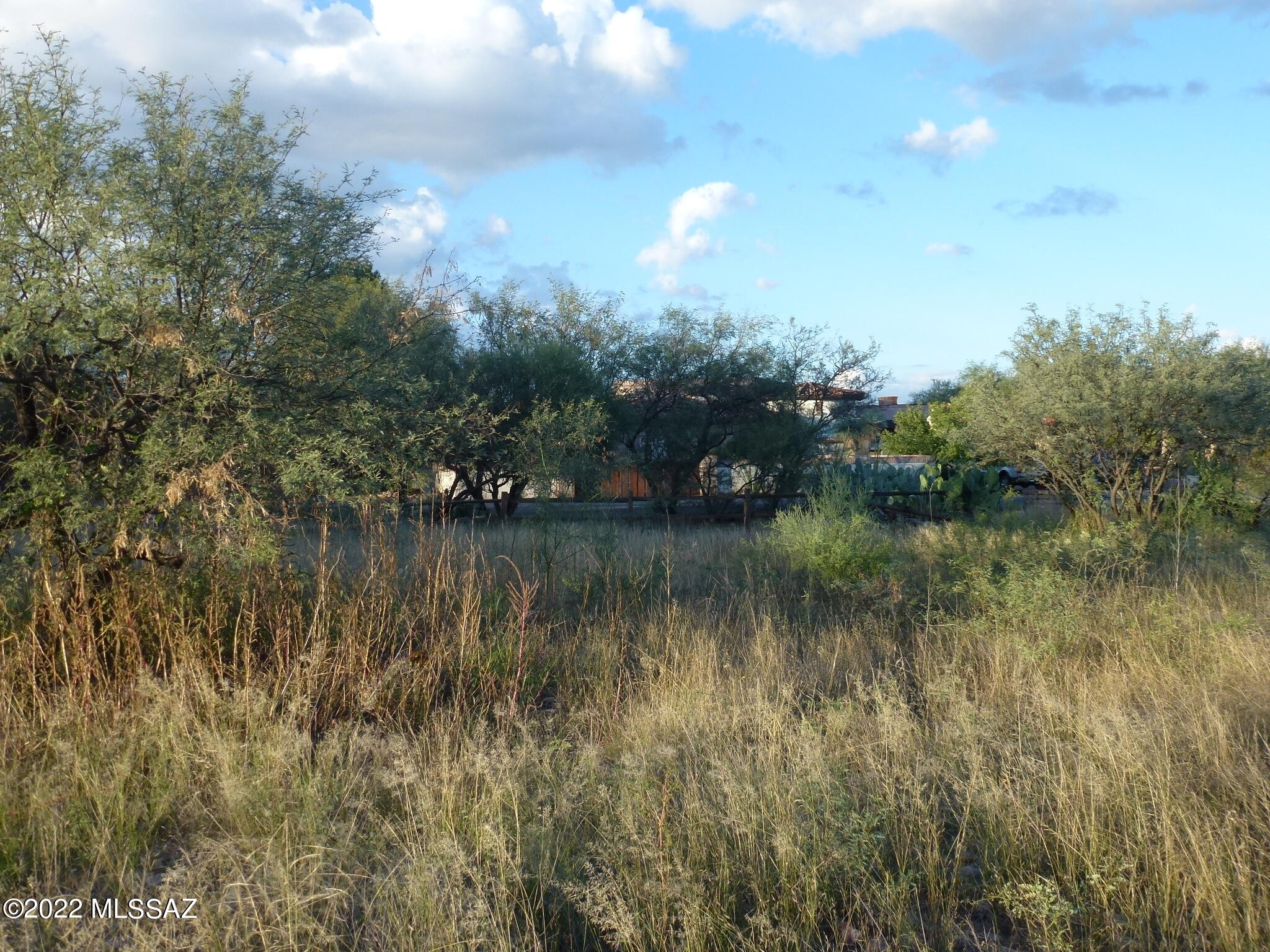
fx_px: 1101
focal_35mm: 30
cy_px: 476
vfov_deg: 46.8
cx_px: 635
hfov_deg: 60.0
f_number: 3.5
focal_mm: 5.4
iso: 100
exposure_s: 1/250
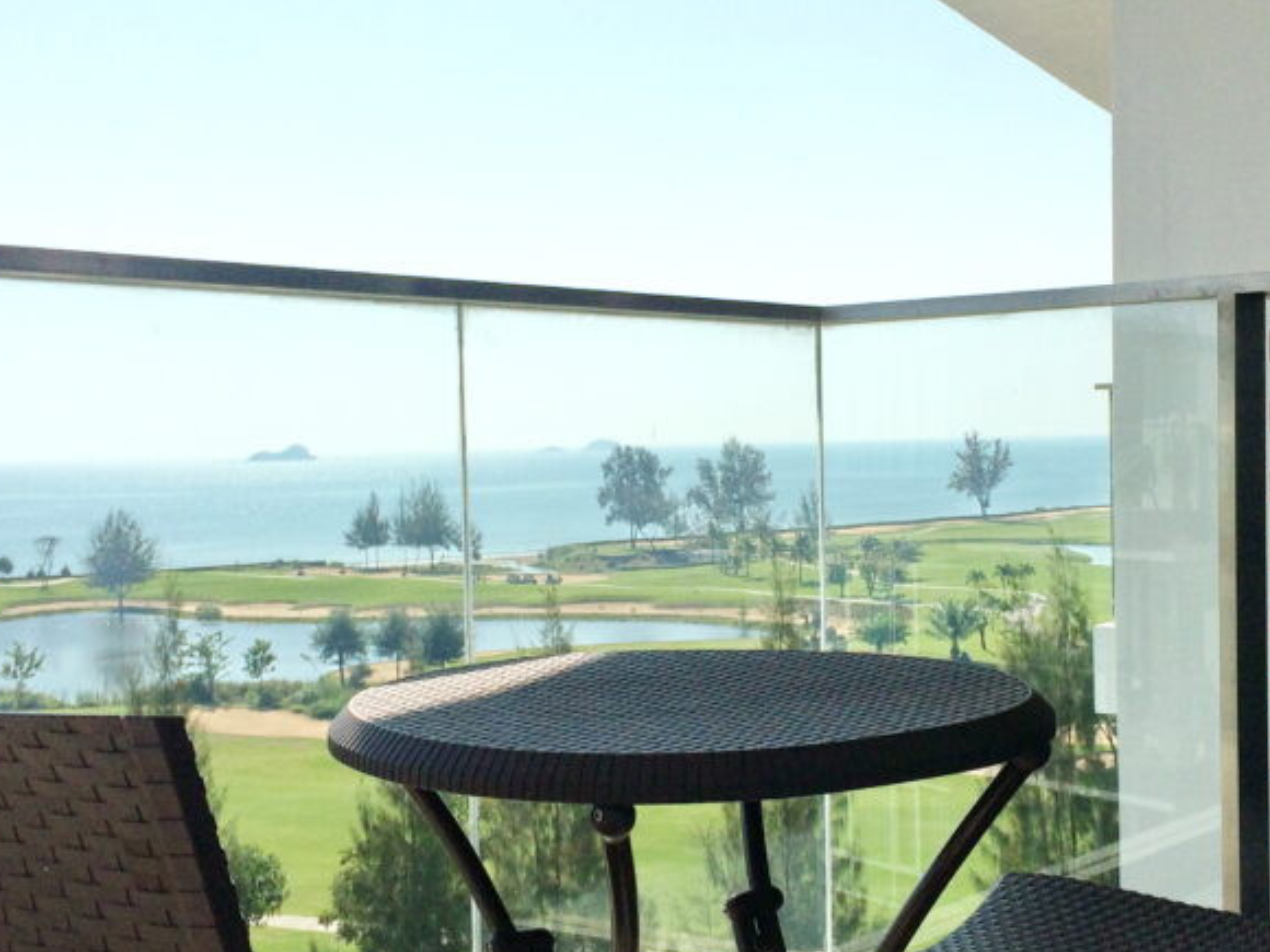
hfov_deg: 36.1
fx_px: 1944
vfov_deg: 27.5
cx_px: 703
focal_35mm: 53
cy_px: 523
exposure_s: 1/5128
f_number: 2.2
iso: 32
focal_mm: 4.12
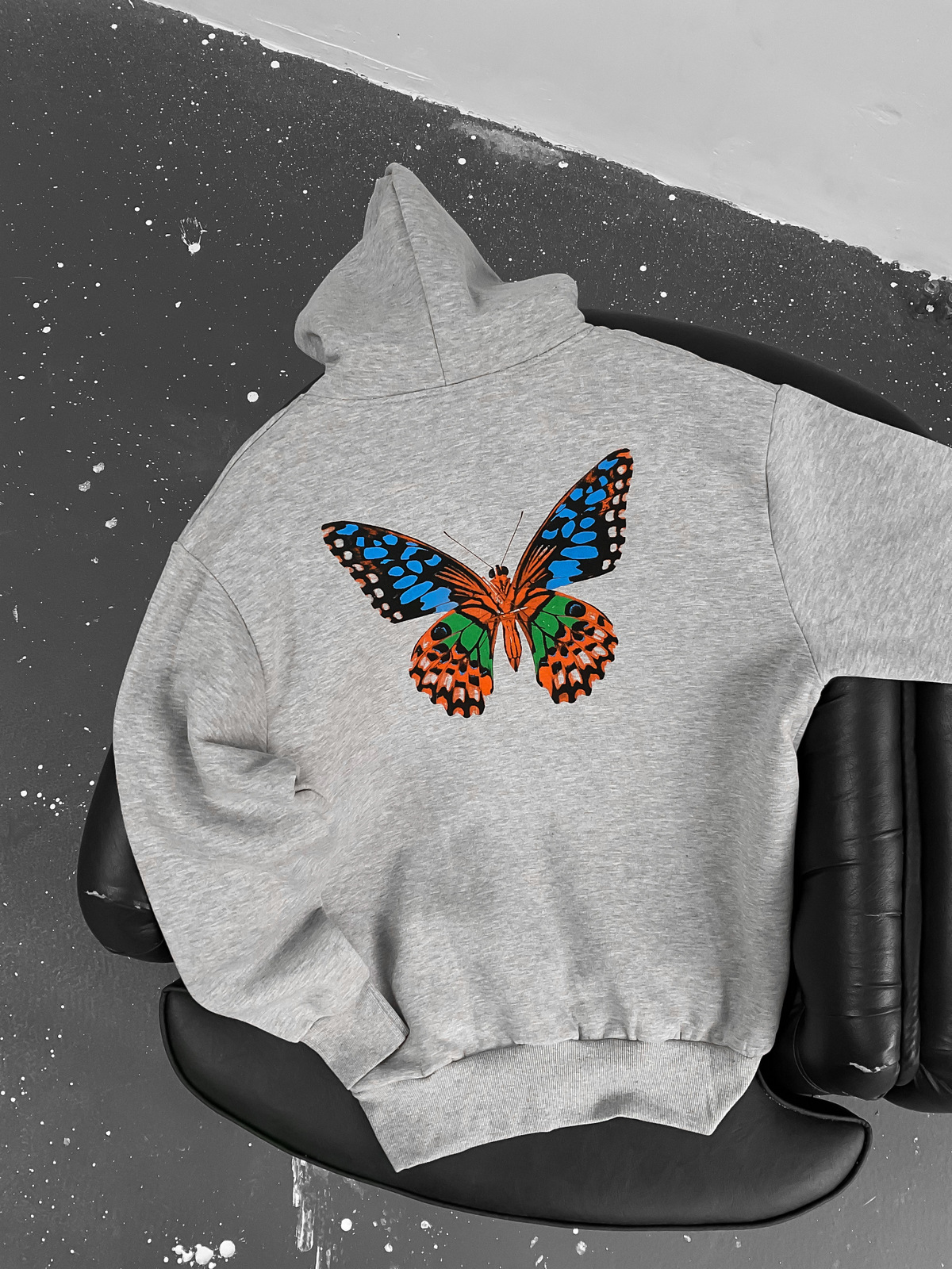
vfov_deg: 61.7
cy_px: 634
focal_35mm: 29
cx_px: 476
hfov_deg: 48.2
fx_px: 1063
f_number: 1.8
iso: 50
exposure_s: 1/50
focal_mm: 3
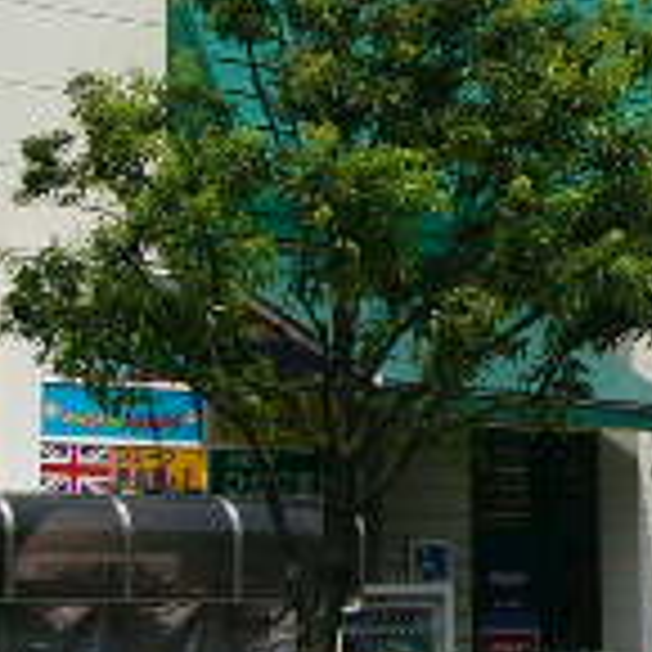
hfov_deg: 12.1
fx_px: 2919
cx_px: 998
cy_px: 103
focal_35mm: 137
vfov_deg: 12.7
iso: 100
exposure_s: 1/320
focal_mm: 5.8
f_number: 8
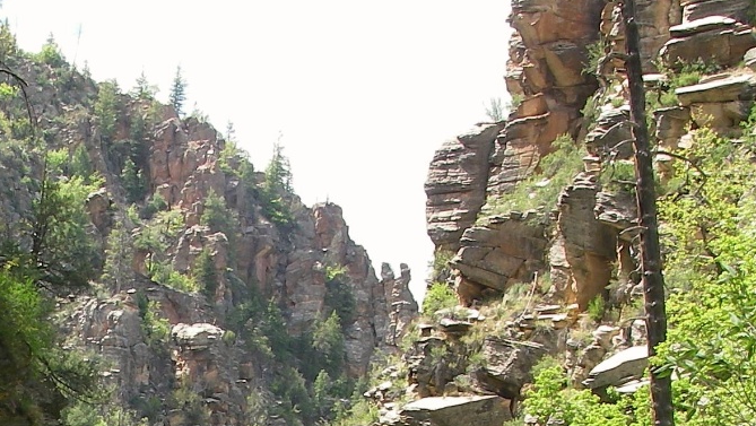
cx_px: 34
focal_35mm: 99
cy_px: 592
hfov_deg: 21.0
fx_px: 1985
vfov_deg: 11.8
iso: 64
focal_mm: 6.3
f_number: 6.6
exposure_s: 1/80
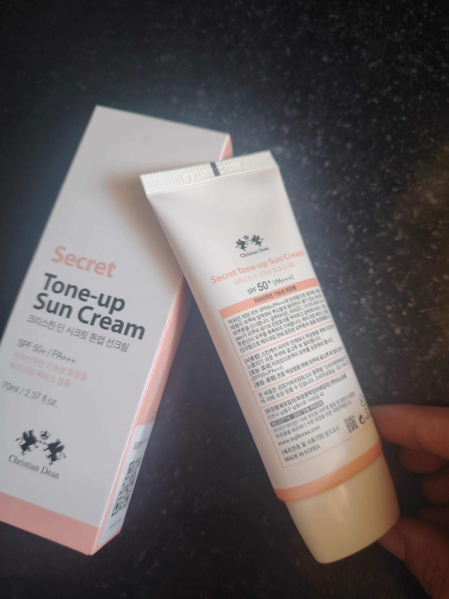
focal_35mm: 24
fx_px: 415
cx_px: 224
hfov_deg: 56.8
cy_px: 300
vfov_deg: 71.6
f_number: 1.75
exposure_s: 1/100
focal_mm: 5.25
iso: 1619
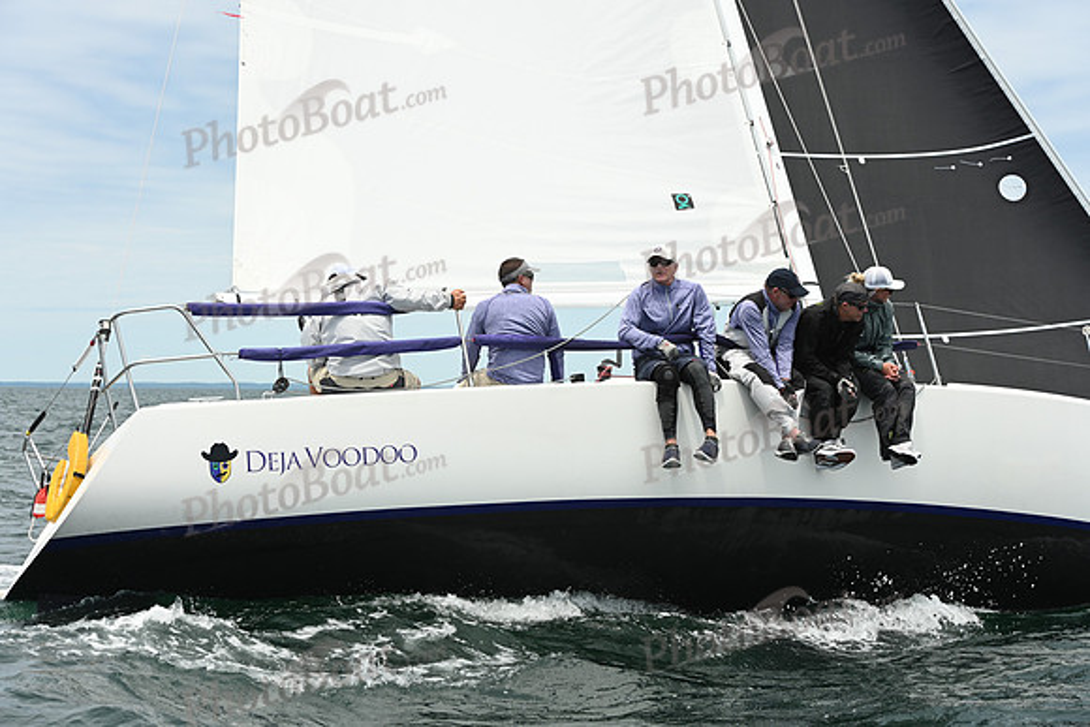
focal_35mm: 75
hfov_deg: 27.0
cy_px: 364
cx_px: 545
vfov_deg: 18.2
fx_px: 2271
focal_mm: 75
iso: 320
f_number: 8
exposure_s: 1/1000
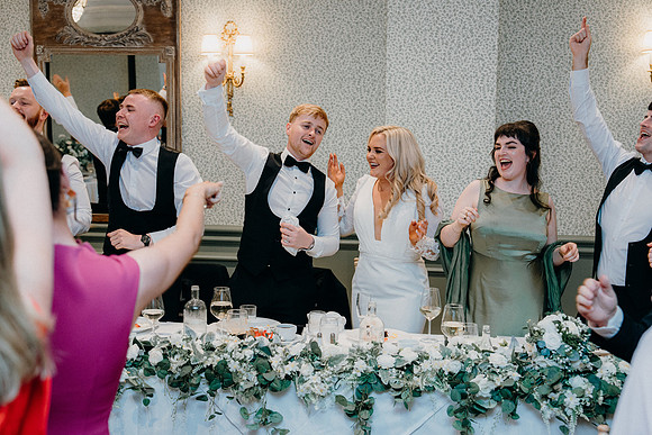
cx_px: 326
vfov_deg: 27.0
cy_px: 218
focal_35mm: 50
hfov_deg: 39.6
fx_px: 906
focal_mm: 50
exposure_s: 1/100
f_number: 3.5
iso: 2000
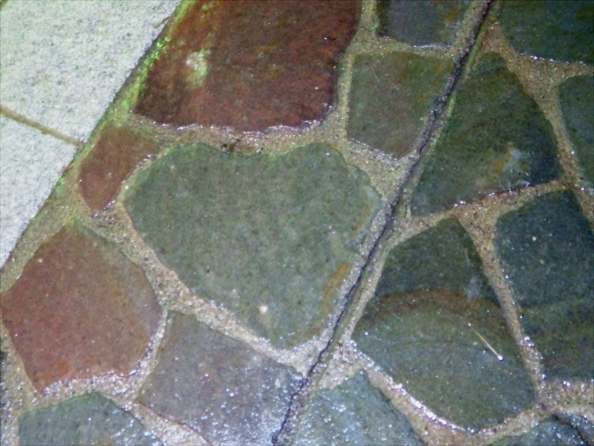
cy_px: 223
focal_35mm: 50
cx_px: 297
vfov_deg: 29.1
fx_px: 858
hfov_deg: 38.2
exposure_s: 1
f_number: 4.6
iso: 1600
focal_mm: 11.1
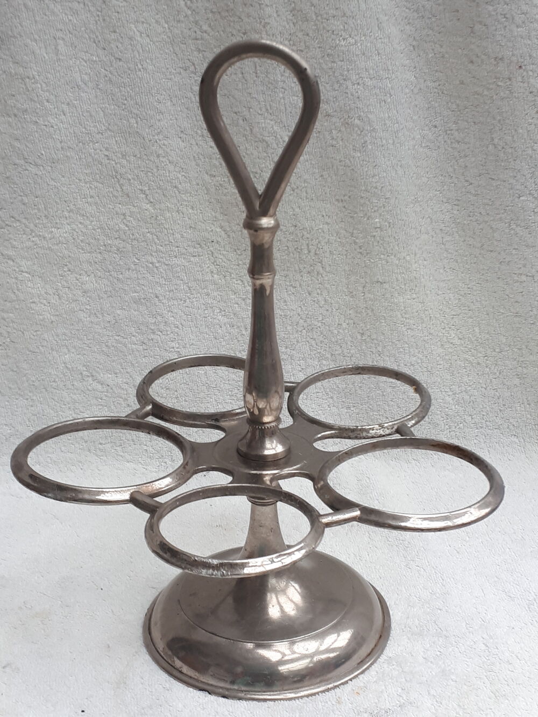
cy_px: 358
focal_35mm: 27
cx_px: 269
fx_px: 559
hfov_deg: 51.4
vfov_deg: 65.3
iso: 64
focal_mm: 3.6
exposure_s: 1/33
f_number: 1.9
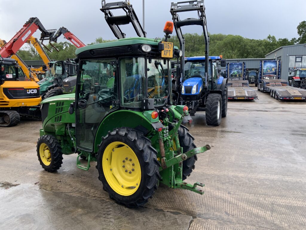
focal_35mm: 29
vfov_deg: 48.2
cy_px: 115
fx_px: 256
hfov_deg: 61.7
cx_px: 153
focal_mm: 3
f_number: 1.8
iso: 16
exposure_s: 1/365
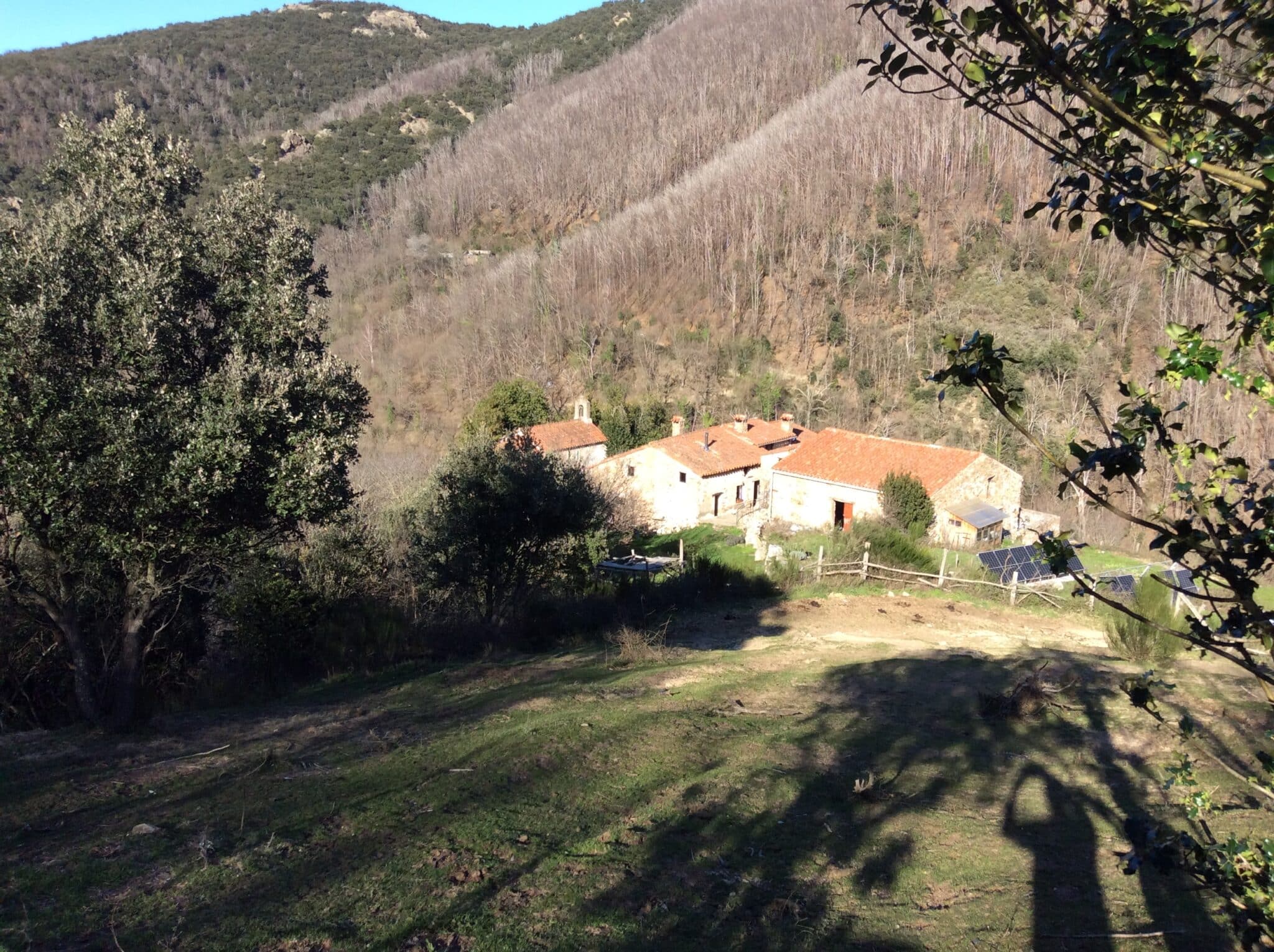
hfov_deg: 56.9
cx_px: 637
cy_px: 476
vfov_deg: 44.1
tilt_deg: -12.8
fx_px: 1176
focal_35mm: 32
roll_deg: -1.7
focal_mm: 3.3
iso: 32
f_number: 2.4
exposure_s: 1/743
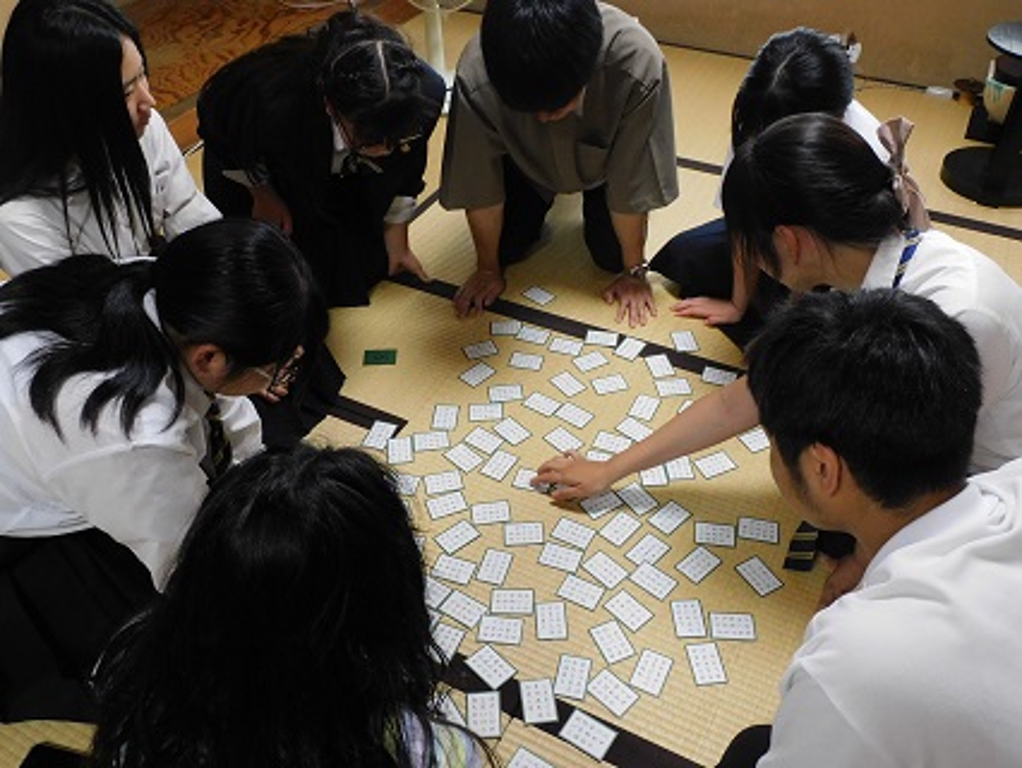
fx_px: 886
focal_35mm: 30
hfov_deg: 59.9
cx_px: 511
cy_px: 384
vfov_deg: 46.8
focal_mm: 5.4
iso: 400
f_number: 3.5
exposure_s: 1/30
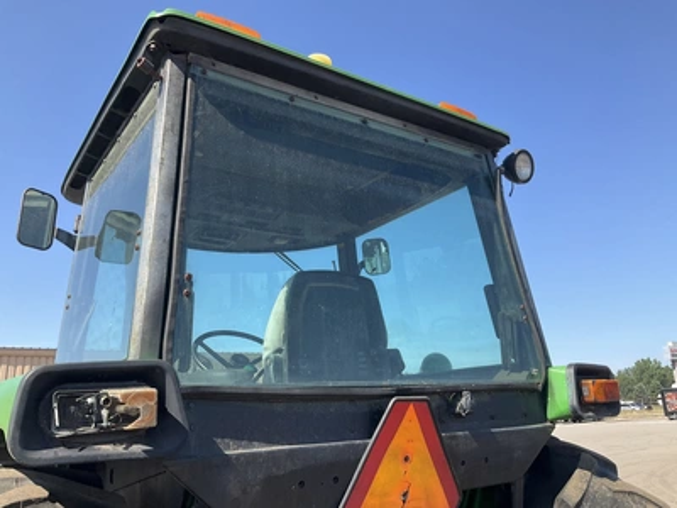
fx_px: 567
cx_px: 338
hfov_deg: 61.7
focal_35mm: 29
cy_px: 254
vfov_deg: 48.2
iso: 25
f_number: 1.8
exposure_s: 1/978
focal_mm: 3
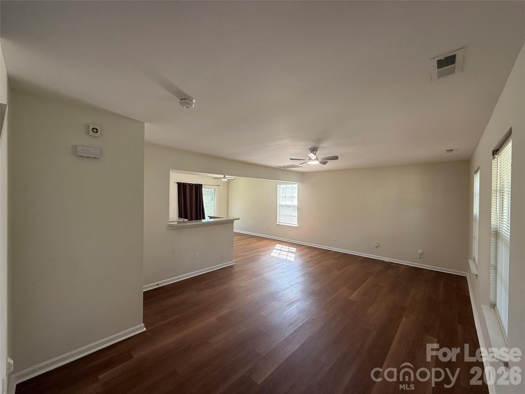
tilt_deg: +0.3
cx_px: 262
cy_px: 197
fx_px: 212
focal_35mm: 14
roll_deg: -0.5
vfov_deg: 85.7
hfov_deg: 102.1
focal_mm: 2.22
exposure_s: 1/99
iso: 64
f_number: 2.2
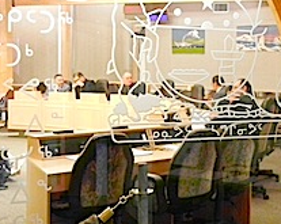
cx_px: 234
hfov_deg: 26.9
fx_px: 573
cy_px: 78
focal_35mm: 69
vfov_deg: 22.0
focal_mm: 7.1
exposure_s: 1/37.7
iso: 1600
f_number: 3.7
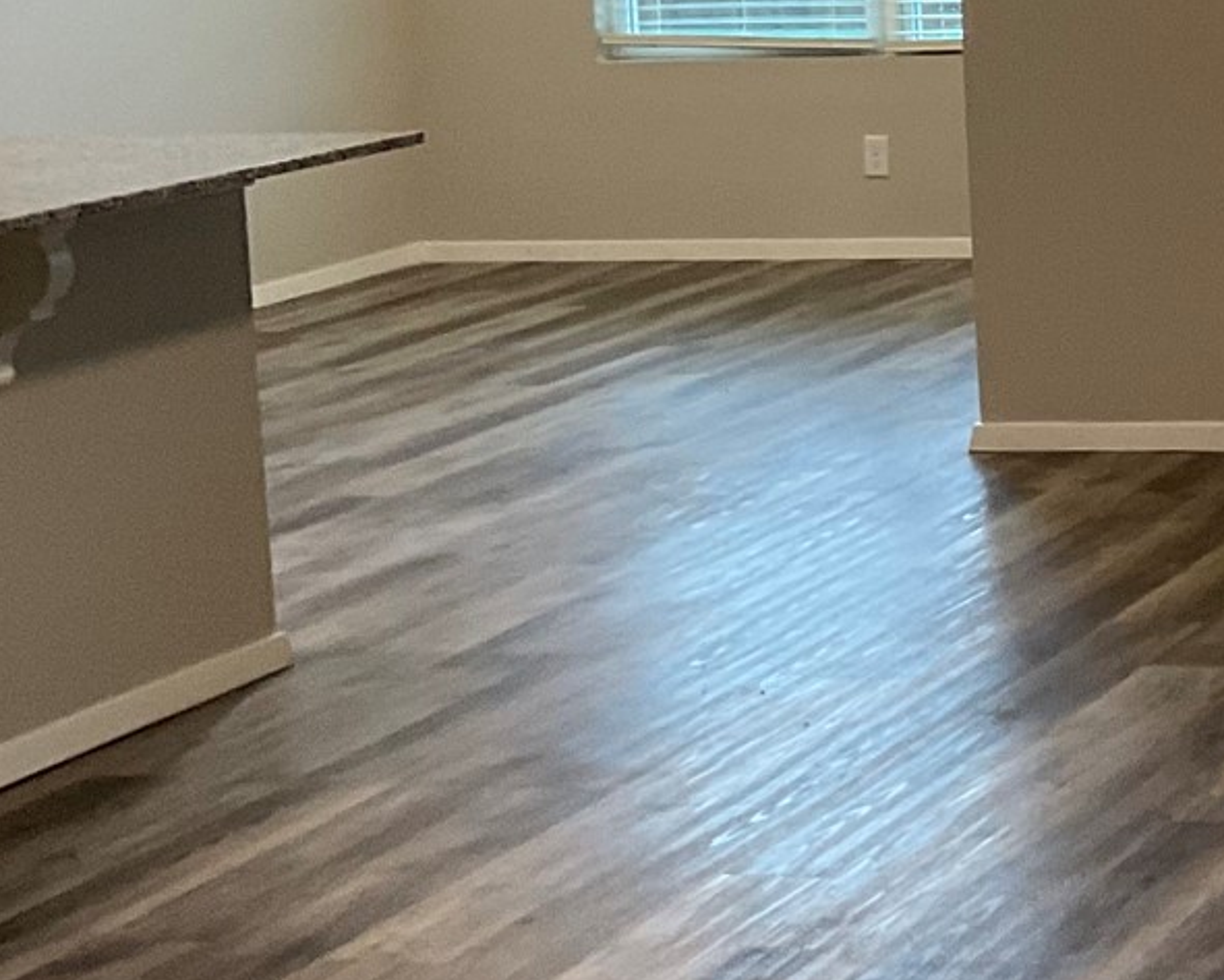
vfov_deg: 16.2
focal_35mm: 92
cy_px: -118
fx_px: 3333
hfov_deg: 18.3
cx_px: 1872
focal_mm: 3
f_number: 1.8
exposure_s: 1/60
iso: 100
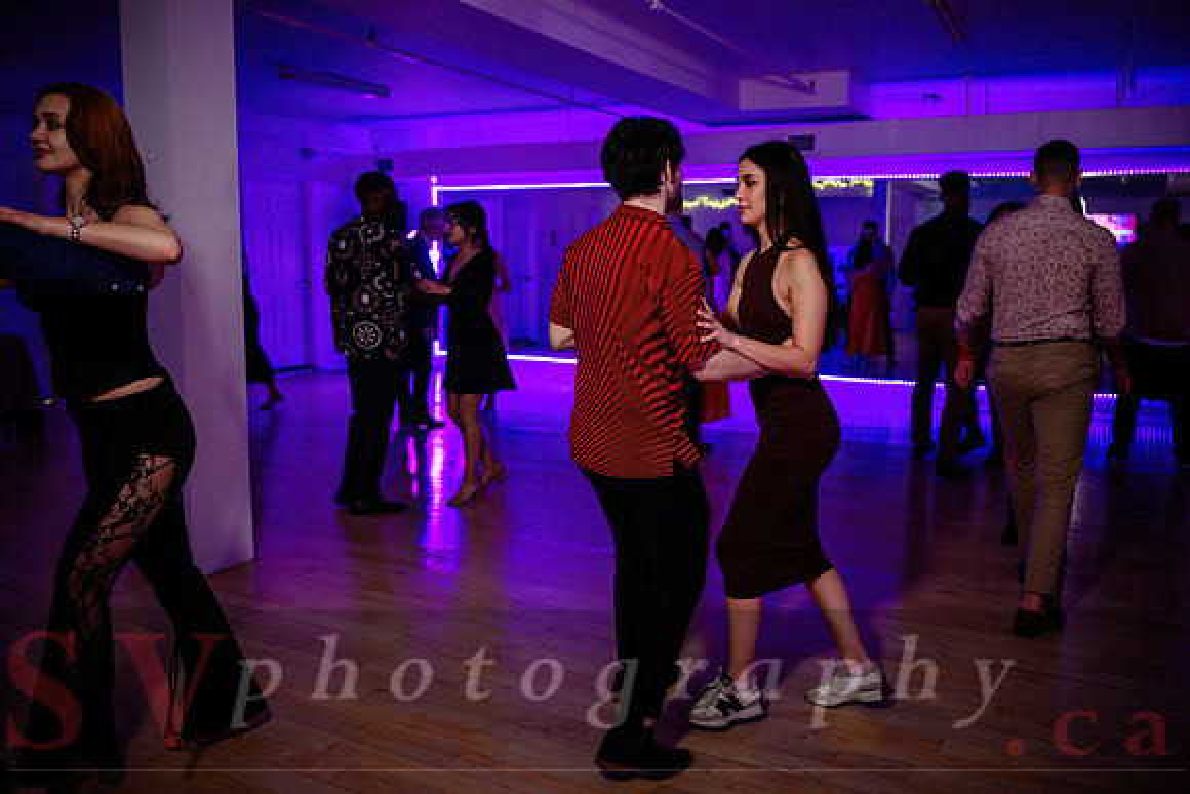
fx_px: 965
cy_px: 397
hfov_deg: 63.3
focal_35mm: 29
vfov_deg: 44.7
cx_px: 609
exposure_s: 1/160
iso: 2000
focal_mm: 28
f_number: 2
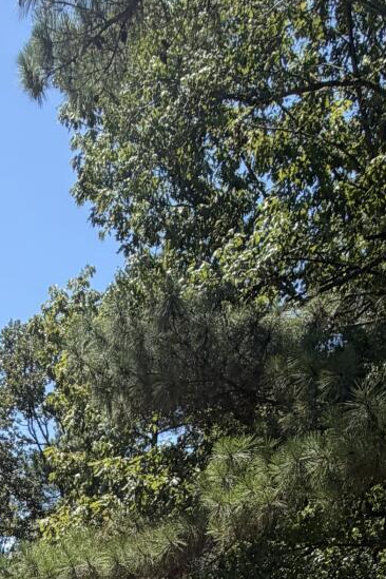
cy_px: 899
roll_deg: -1.8
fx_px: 852
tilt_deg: -11.3
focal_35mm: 53
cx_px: 33
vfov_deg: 26.0
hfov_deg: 24.7
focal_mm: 2.22
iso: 25
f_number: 2.2
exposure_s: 1/770
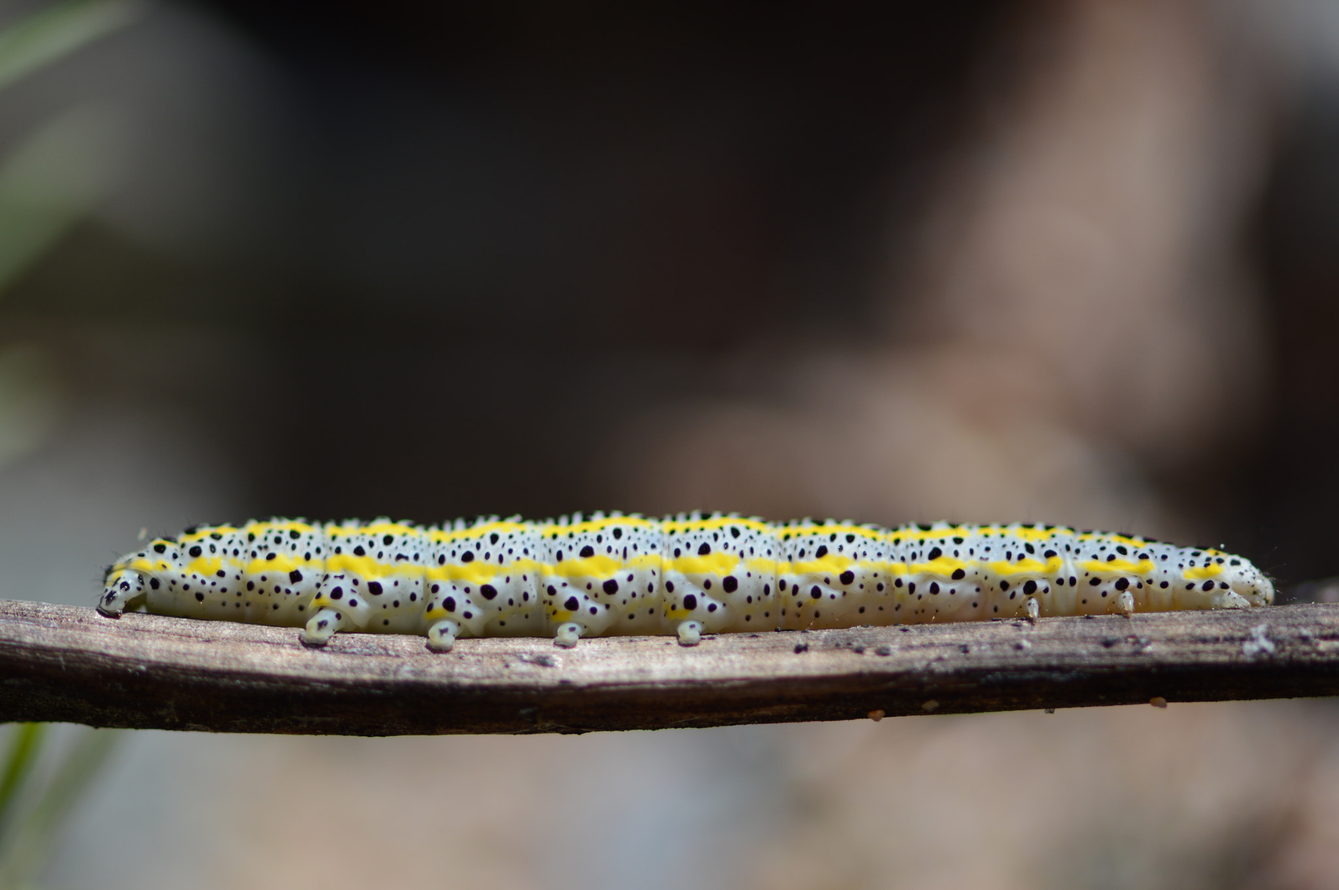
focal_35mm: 158
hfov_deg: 13.1
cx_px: 670
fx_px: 5853
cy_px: 445
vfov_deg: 8.7
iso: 100
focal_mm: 105
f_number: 3.5
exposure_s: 1/1250
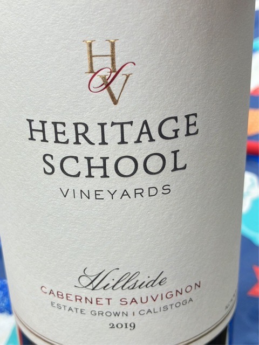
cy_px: 172
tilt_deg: -49.2
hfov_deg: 48.2
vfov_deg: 61.7
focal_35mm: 29
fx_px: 289
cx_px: 130
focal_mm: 3.99
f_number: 1.8
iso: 32
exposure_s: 1/281
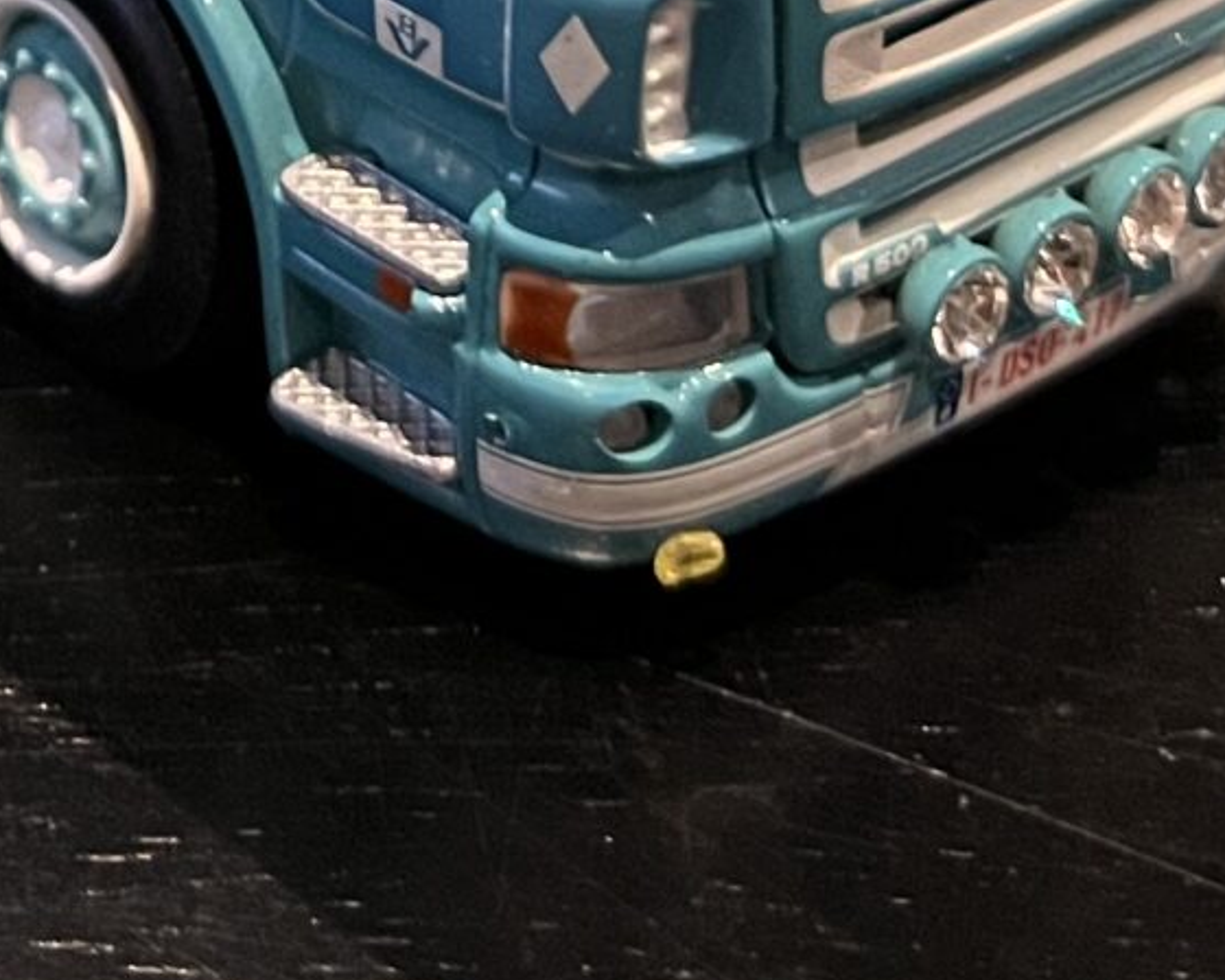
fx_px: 4206
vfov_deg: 11.9
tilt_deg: -19.9
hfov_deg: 15.9
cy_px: -947
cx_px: -295
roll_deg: +1.3
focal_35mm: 116
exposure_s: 1/40
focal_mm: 5.7
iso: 640
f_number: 1.5
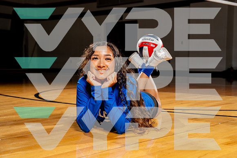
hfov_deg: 32.8
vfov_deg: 22.2
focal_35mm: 61
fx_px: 403
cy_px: 79
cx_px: 118
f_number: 5.6
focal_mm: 61
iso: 100
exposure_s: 1/250
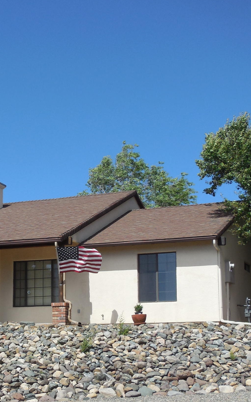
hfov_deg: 16.5
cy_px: 246
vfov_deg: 26.4
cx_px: 18
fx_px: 854
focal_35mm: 78
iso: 125
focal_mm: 7.1
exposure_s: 1/1600
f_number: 3.6
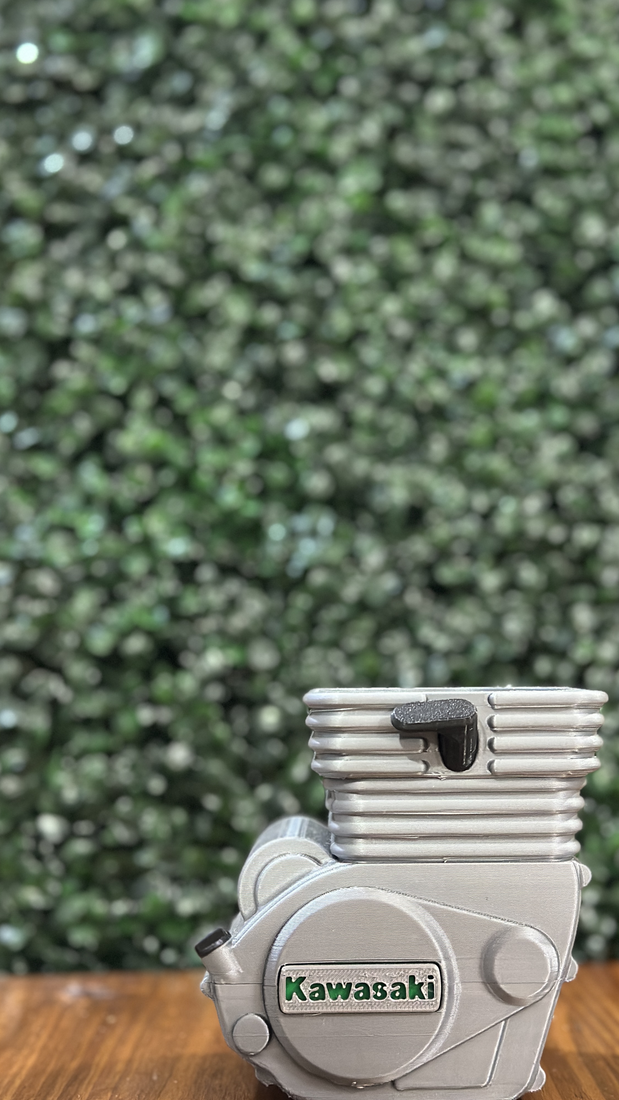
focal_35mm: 53
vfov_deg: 39.2
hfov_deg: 22.6
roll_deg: -0.2
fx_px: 1546
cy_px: 555
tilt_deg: +5.0
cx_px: 391
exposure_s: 1/33
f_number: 1.78
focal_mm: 6.86
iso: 640
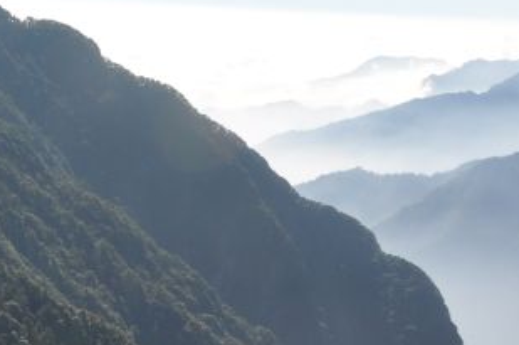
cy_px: 21
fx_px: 1799
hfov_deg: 16.1
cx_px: -11
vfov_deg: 10.9
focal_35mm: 125
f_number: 14
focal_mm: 21
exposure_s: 1/200
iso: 200
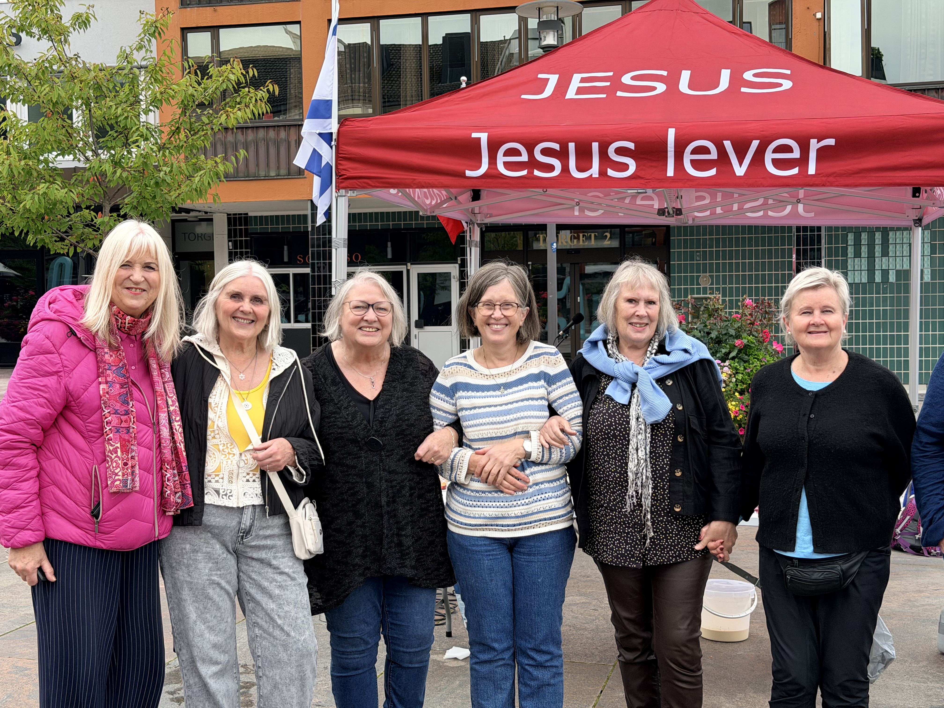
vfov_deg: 30.3
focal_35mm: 48
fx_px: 1309
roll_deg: +1.1
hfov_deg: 39.7
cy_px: 354
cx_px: 472
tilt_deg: -2.1
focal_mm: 6.76
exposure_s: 1/1100
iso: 64
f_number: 1.78
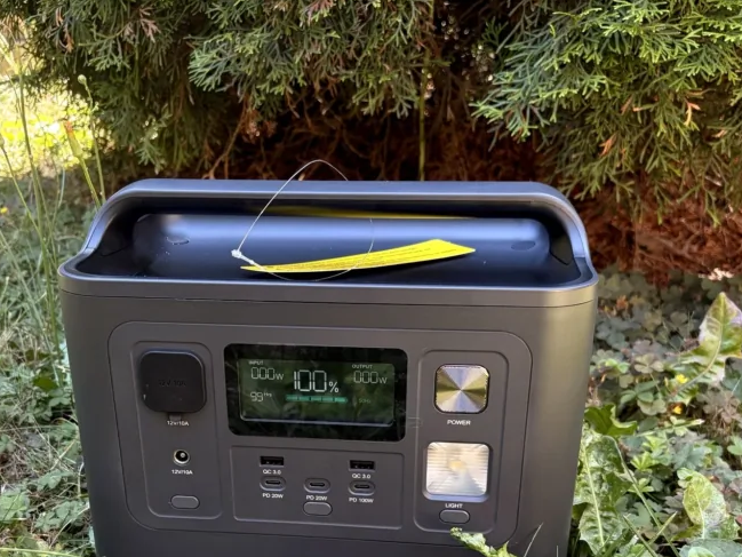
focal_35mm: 41
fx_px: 879
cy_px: 432
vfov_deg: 34.3
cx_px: 324
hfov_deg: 45.7
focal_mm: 5.96
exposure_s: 1/167
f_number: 1.6
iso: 125
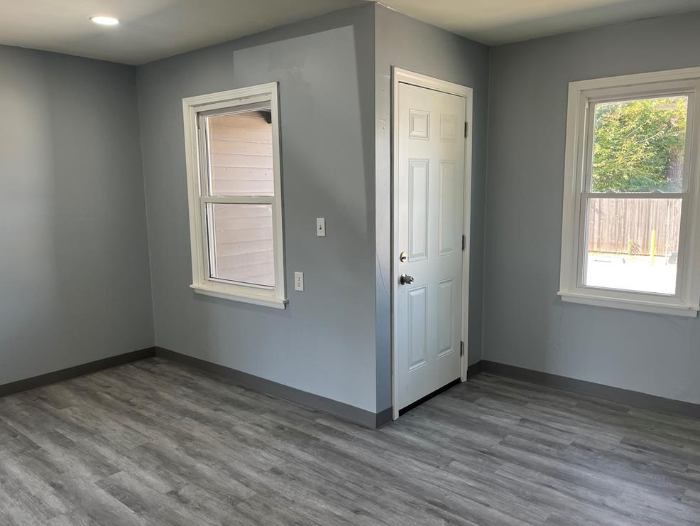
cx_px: 353
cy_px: 262
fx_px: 546
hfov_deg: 65.3
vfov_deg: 51.4
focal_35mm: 27
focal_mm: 5.1
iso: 80
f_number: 1.6
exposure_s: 1/120
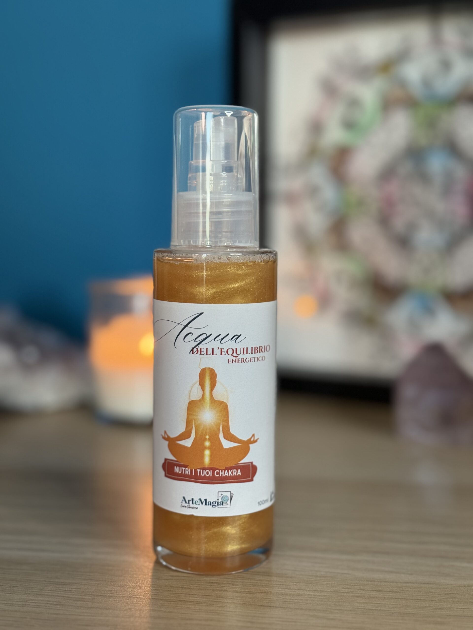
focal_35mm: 48
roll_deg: -0.8
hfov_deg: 30.3
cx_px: 236
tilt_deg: -5.8
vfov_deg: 39.7
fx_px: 875
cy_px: 315
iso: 125
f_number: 1.78
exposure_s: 1/60
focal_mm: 6.76
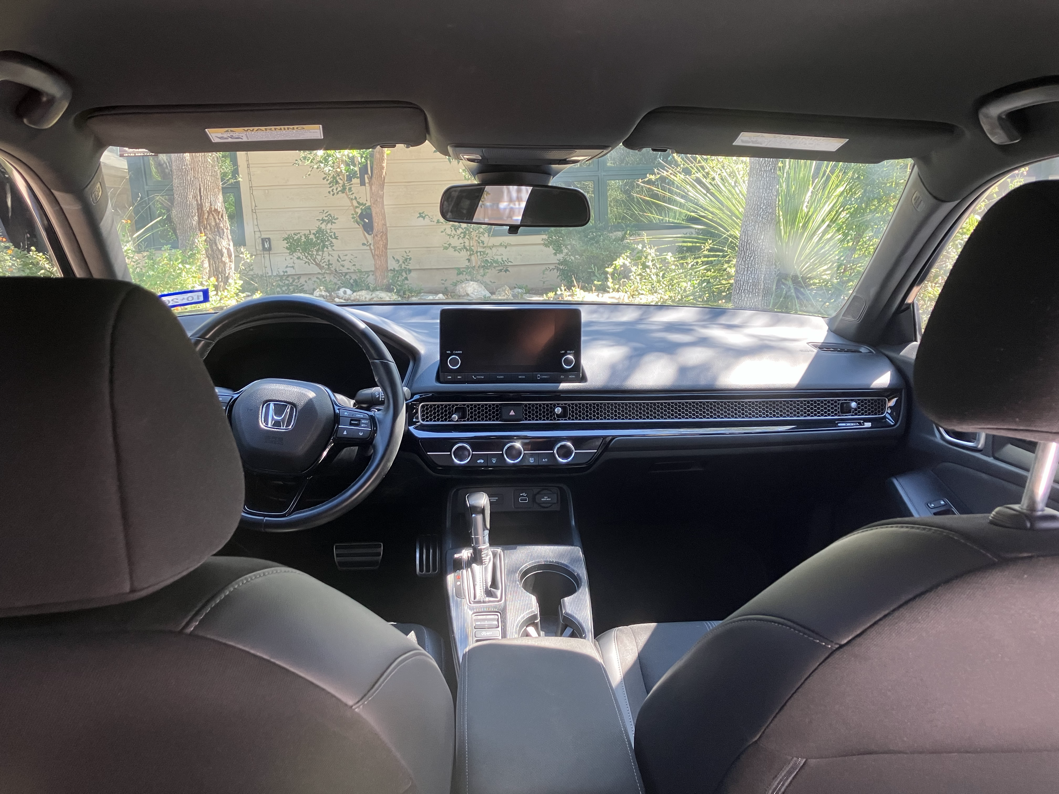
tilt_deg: -10.2
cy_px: 397
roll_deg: +1.4
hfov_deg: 63.4
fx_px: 857
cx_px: 530
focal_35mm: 28
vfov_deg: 49.7
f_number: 1.8
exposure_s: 1/88
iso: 80
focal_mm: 3.99
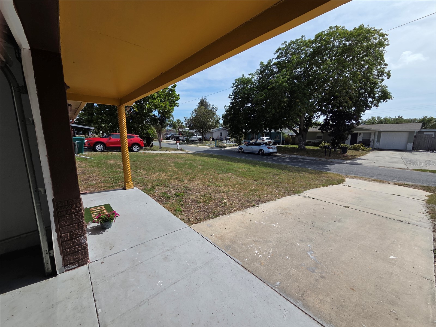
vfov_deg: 89.9
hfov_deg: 106.2
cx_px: 218
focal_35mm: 13
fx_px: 164
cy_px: 164
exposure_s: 1/2621
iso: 50
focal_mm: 2.2
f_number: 2.2
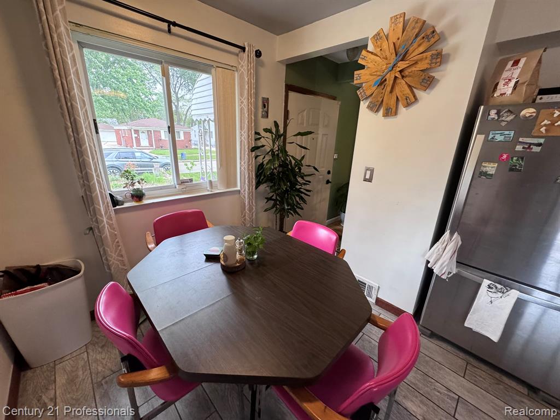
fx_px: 226
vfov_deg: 85.7
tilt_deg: -17.4
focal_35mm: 14
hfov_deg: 102.1
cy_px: 210
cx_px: 280
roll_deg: -3.3
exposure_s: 1/120
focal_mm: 2.22
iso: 320
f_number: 2.2
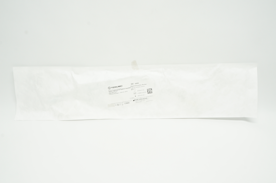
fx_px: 241
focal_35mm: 32
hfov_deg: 59.5
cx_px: 138
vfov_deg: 41.6
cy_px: 92
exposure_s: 1/15
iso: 400
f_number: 11
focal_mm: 21
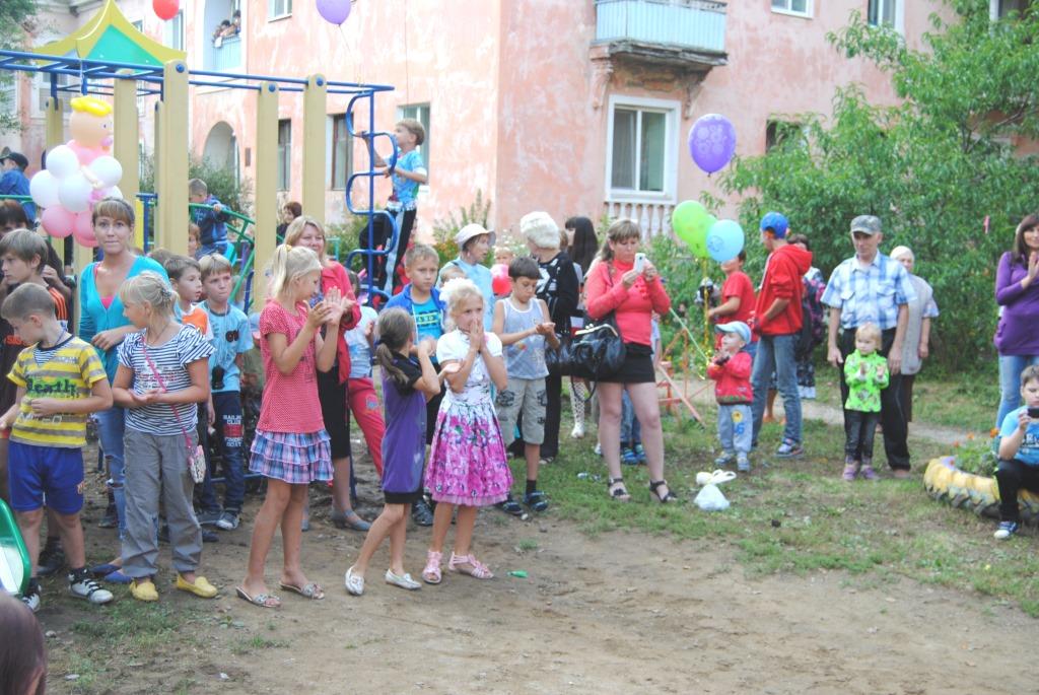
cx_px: 520
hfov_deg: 42.3
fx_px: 1343
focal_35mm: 46
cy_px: 348
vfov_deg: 29.0
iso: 200
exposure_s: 1/80
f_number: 5
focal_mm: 31
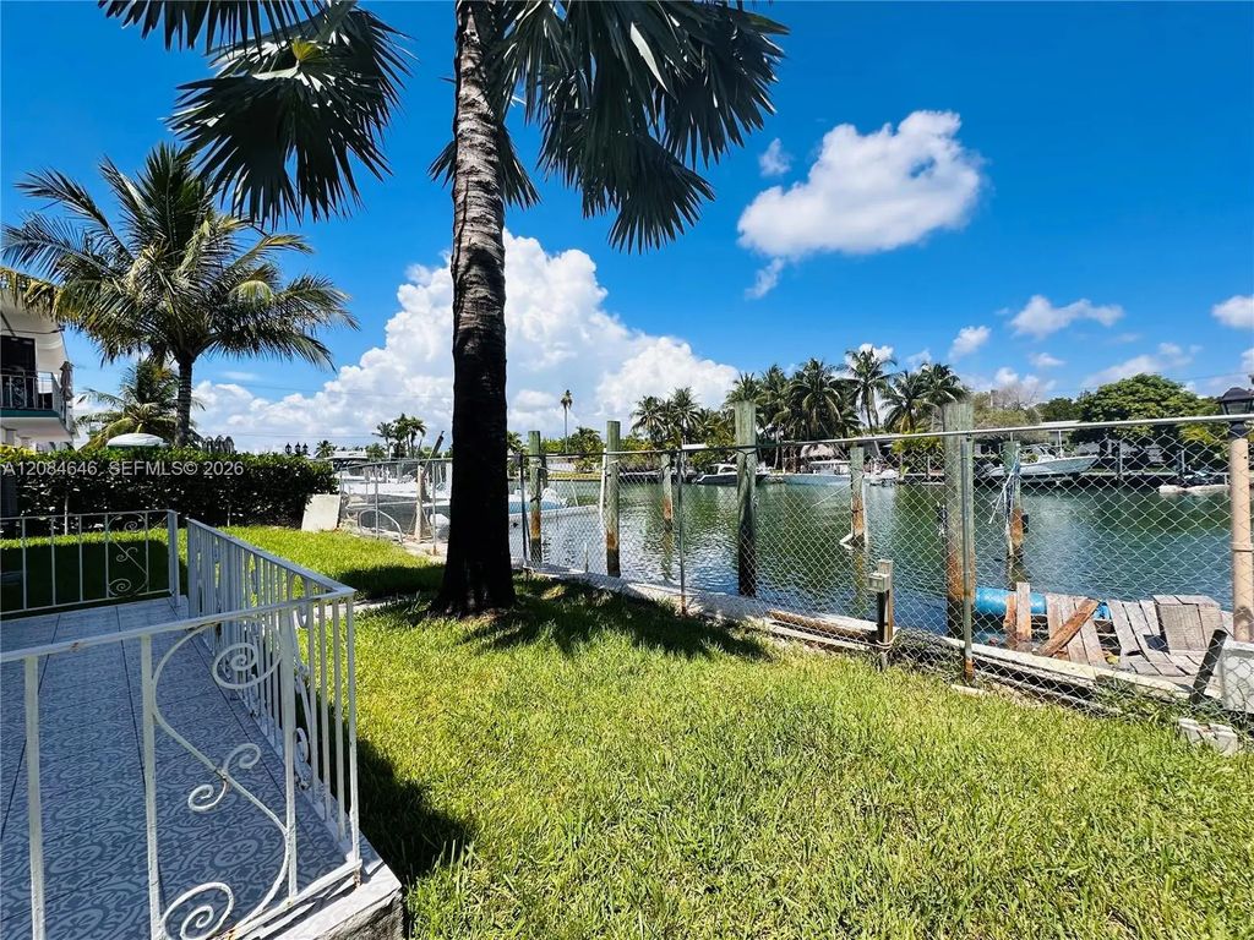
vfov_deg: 85.7
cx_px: 627
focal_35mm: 14
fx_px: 507
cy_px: 470
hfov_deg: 102.1
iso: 50
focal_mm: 2.22
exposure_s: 1/2681
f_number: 2.2
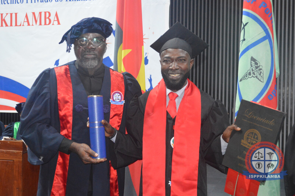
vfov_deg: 23.7
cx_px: 148
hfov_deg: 35.1
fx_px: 467
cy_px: 98
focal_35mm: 57
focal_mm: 38
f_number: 5
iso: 3200
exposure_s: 1/60
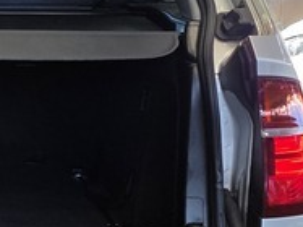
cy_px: 117
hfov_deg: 14.9
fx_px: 1102
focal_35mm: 126
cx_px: -107
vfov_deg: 11.8
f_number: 1.7
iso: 50
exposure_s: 1/180
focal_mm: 6.25
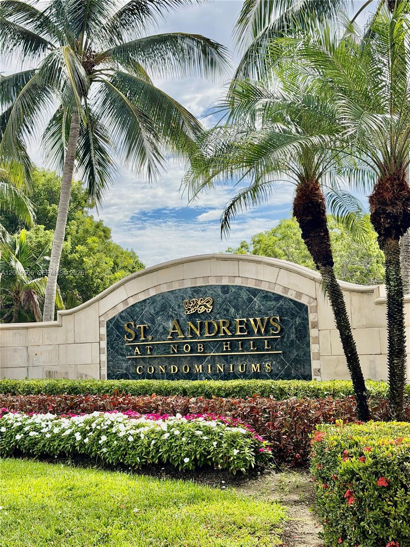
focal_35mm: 48
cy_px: 274
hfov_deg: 30.3
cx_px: 205
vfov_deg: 39.7
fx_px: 758
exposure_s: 1/4878
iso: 64
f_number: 1.78
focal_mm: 6.76
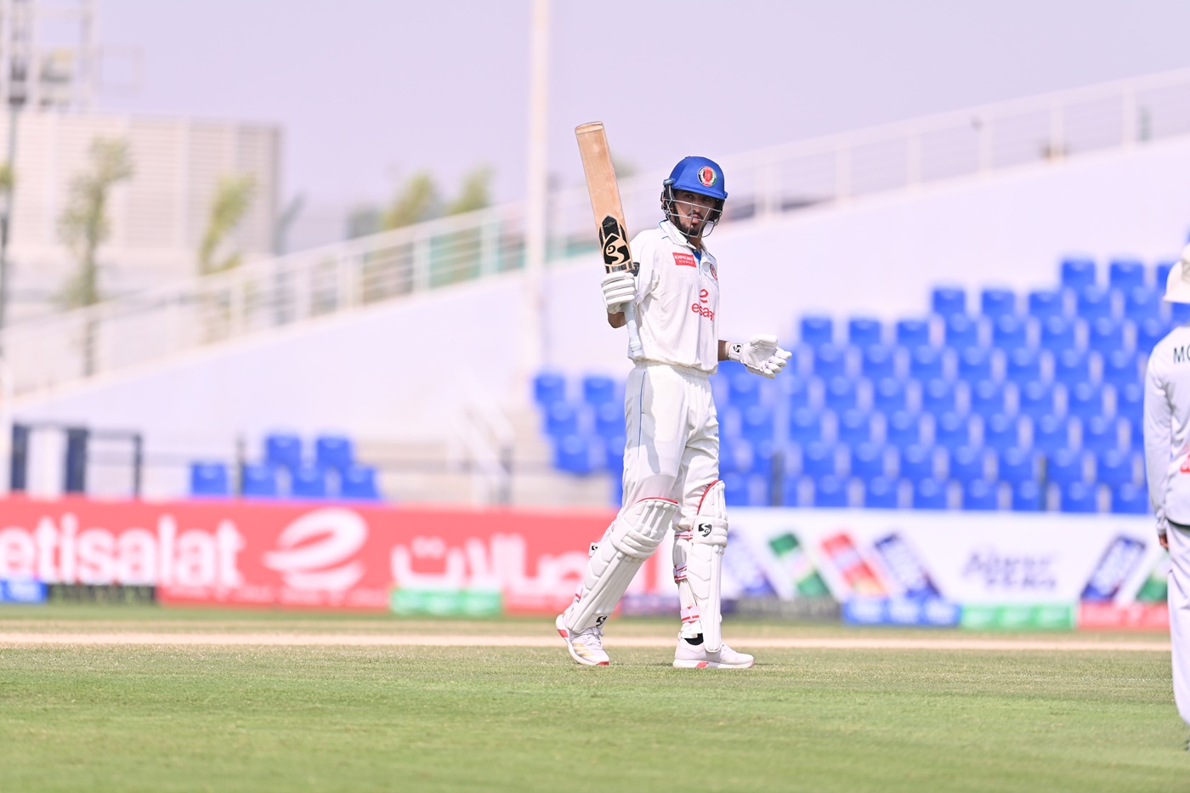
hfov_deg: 4.1
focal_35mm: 500
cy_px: 396
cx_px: 595
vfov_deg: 2.7
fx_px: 16525
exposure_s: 1/1600
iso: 125
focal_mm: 500
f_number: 4
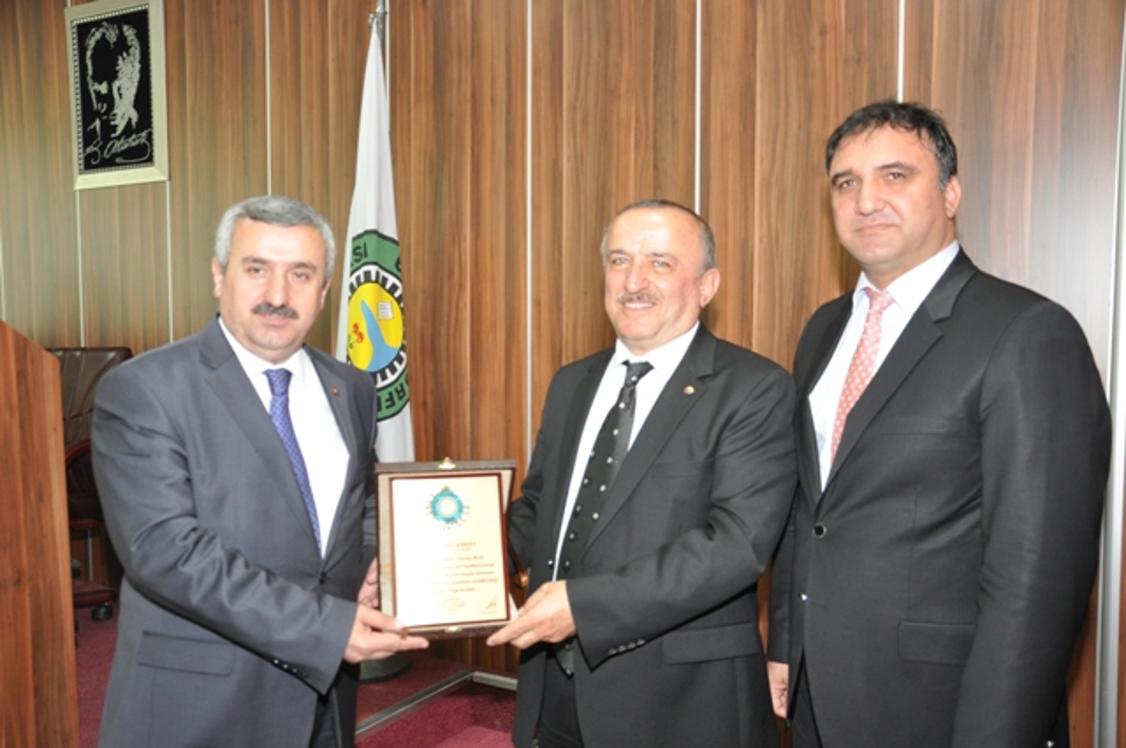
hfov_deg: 57.3
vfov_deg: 39.9
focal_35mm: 33
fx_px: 1031
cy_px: 374
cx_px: 563
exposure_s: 1/60
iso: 800
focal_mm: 22
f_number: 4
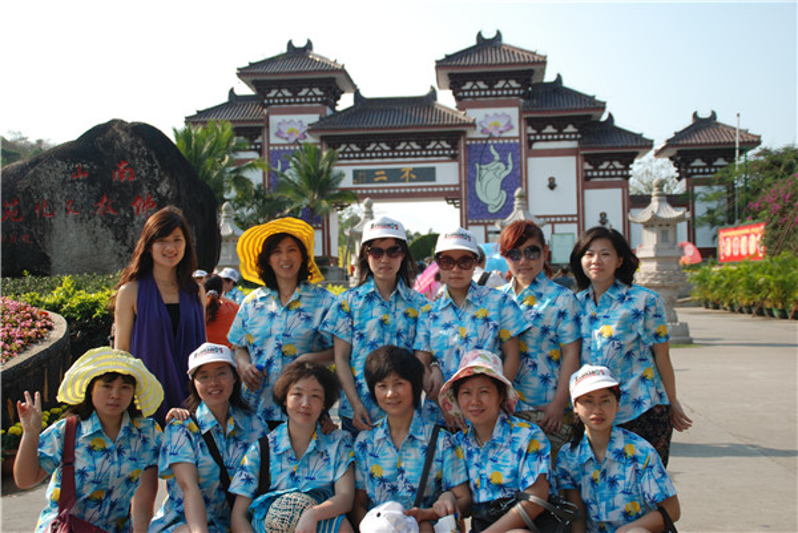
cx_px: 399
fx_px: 932
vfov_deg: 31.9
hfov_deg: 46.4
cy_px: 266
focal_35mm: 42
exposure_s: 1/500
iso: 125
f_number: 4
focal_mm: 28
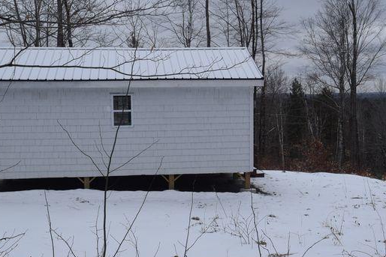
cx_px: 207
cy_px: 139
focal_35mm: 56
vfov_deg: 24.2
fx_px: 601
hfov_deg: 35.6
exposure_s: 1/320
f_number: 9
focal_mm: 24
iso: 200
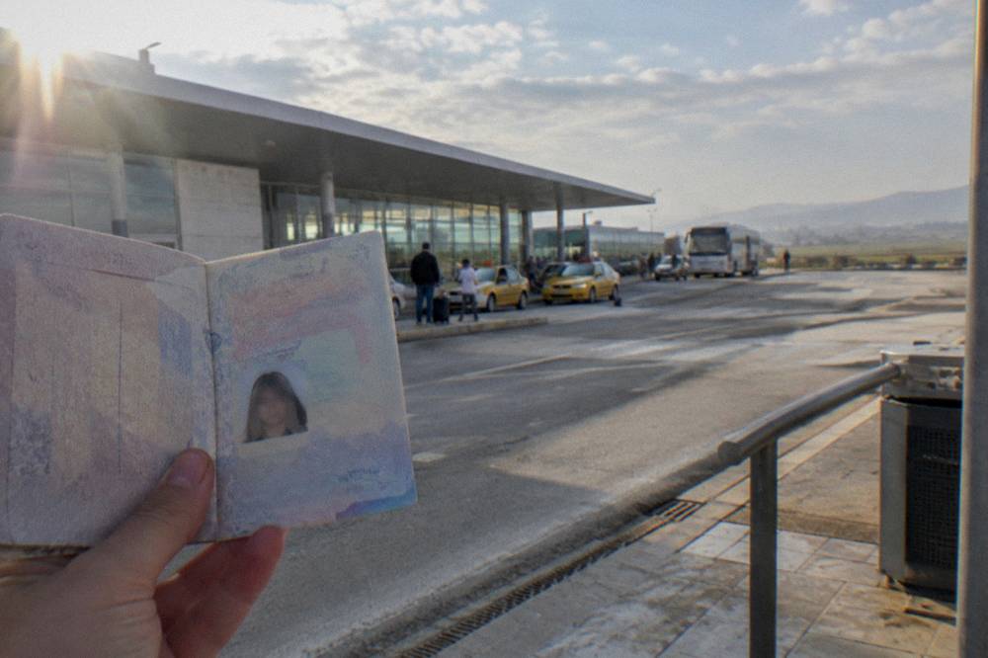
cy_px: 329
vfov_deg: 27.5
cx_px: 494
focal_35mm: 49
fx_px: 1344
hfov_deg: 40.4
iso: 200
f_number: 5.6
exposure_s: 1/800
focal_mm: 49
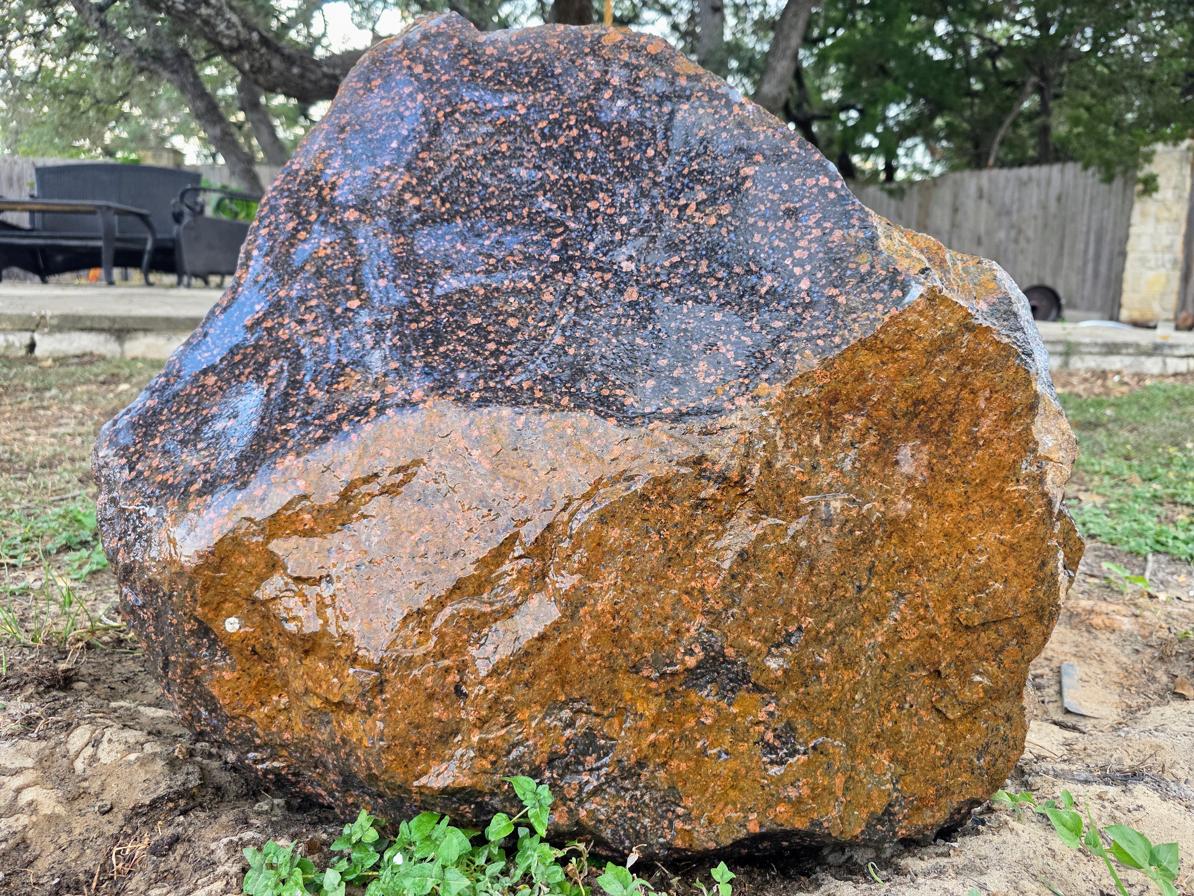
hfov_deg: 73.9
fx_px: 793
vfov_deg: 58.9
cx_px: 597
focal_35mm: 23
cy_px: 448
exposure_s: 1/180
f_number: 1.7
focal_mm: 6.3
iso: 160
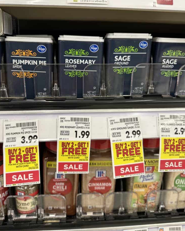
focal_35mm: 26
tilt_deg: -15.7
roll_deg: +1.0
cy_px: 105
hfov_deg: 54.9
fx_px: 178
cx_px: 89
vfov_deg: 65.9
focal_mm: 6.86
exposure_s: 1/61
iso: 125
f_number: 1.78
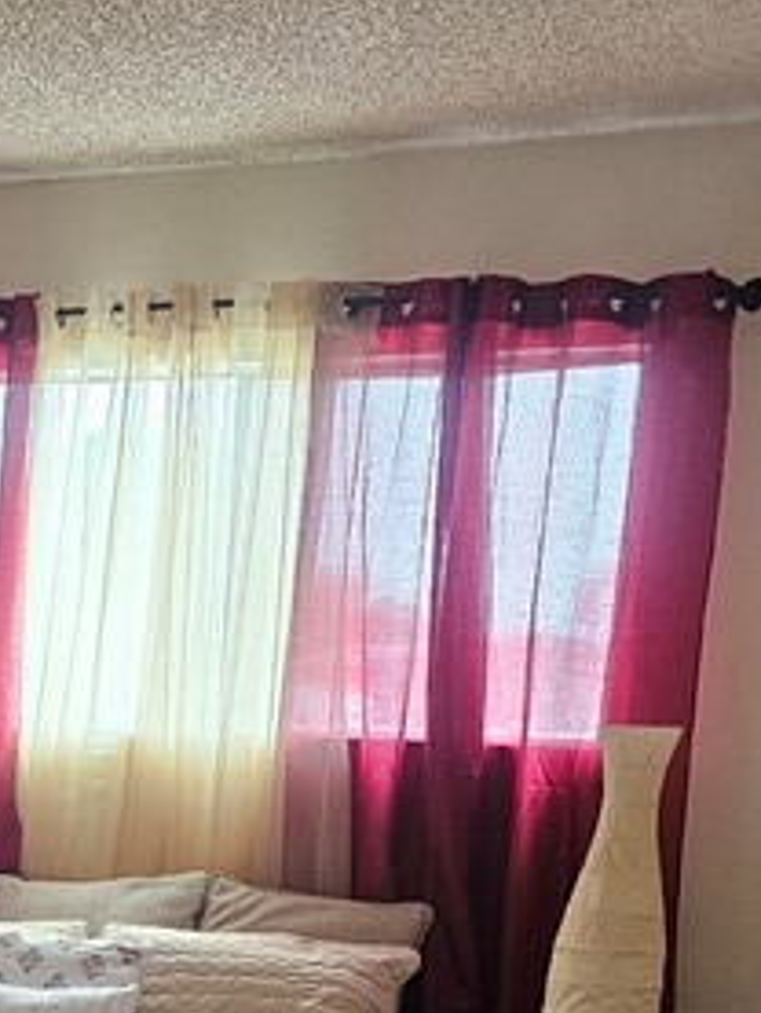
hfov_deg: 15.4
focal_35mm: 85
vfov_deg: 21.5
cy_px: 1189
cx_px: -527
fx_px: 2490
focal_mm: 6.3
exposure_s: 1/120
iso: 250
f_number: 1.7
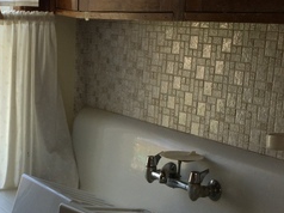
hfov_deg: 24.9
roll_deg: -0.5
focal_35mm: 78
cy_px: 196
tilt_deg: -15.1
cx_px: 84
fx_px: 639
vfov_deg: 18.5
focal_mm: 4.15
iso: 32
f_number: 2.2
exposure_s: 1/64
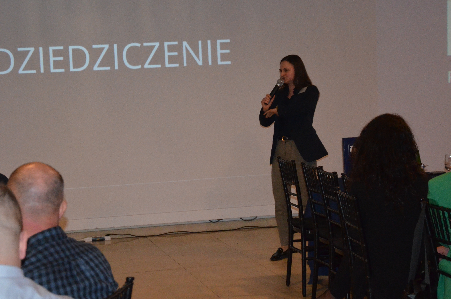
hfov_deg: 23.4
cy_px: 142
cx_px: 164
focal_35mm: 87
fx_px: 1083
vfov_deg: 15.7
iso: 3200
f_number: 4.8
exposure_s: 1/60
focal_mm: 45
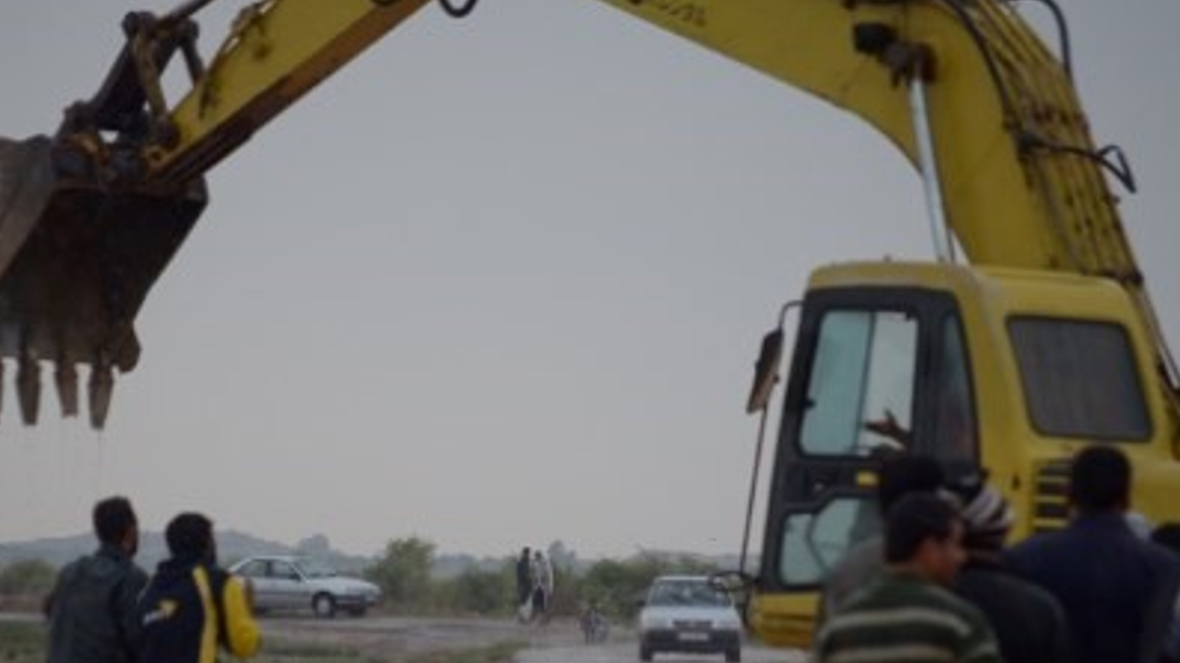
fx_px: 10001
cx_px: 547
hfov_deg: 6.8
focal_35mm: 320
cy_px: 540
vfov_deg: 3.8
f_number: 5
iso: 500
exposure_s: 1/400
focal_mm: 145
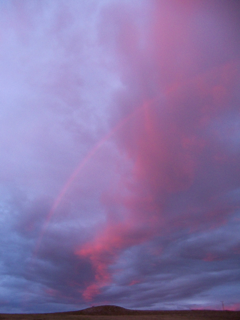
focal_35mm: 35
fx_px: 324
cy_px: 160
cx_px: 120
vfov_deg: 52.6
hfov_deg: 40.7
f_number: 3.5
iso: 320
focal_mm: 6.2
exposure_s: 1/40
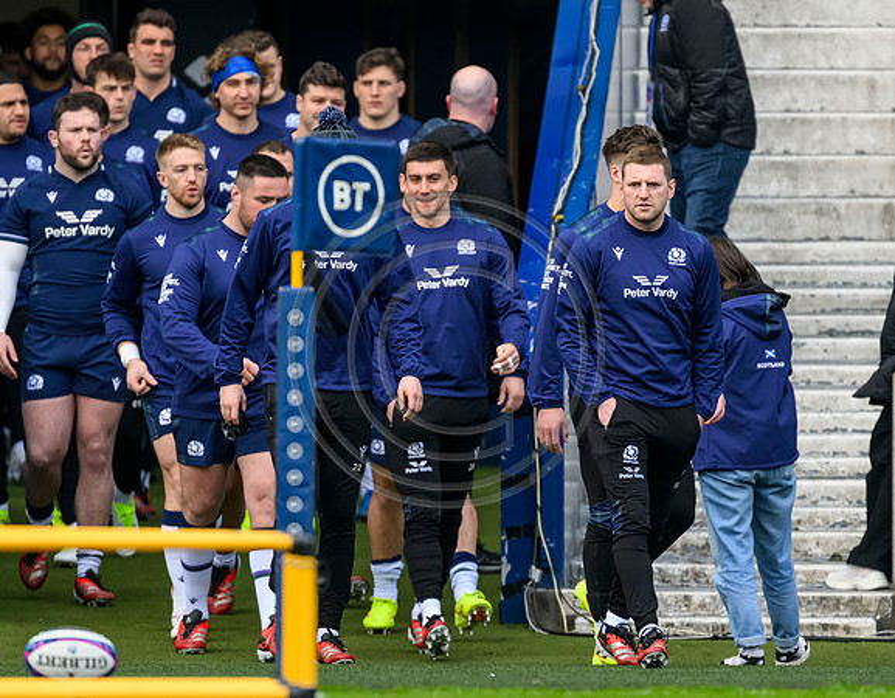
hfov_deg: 1.9
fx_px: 26958
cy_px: 370
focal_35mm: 1028
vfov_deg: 1.5
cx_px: 606
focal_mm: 784
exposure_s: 1/1250
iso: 4000
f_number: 5.6
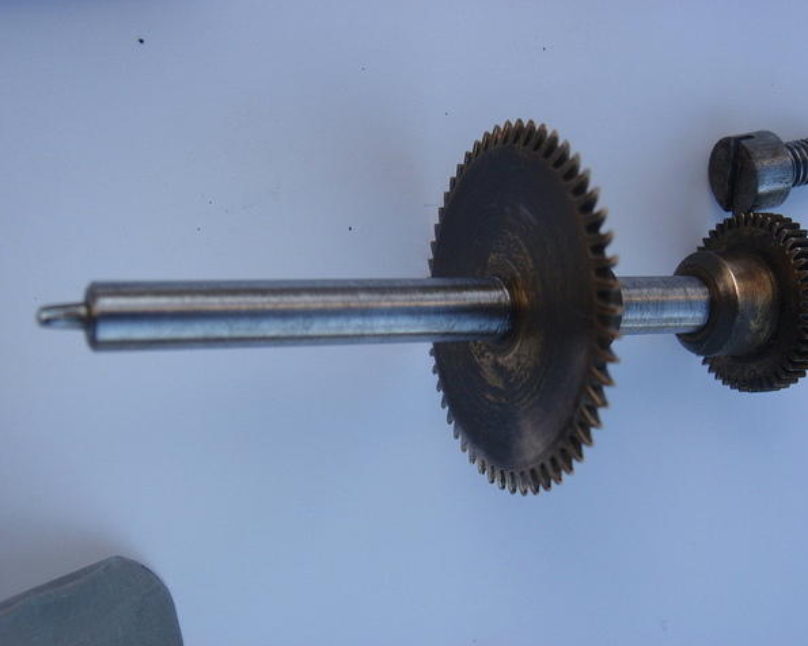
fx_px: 1004
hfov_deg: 43.8
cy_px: 323
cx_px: 424
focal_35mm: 42
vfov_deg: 35.7
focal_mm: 7.25
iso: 64
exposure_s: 1/200
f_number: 3.9
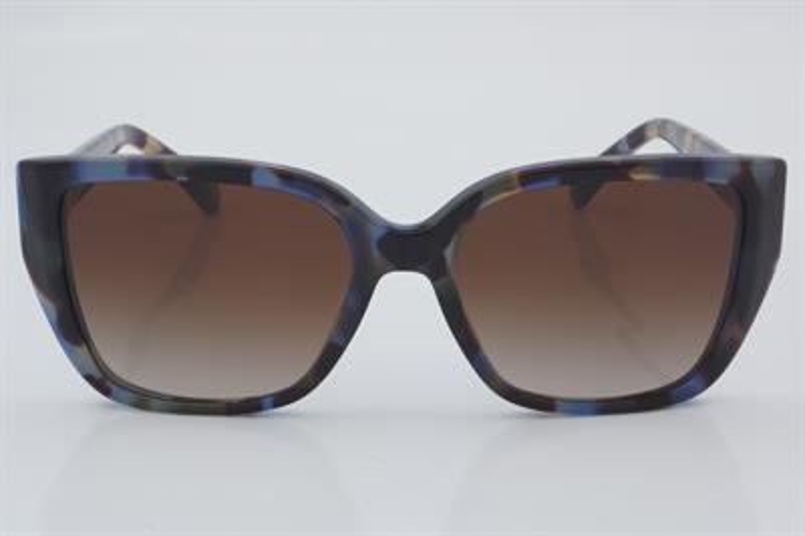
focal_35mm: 82
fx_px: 1843
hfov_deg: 24.6
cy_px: 268
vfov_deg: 16.5
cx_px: 402
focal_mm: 55
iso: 100
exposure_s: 1/4
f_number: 32
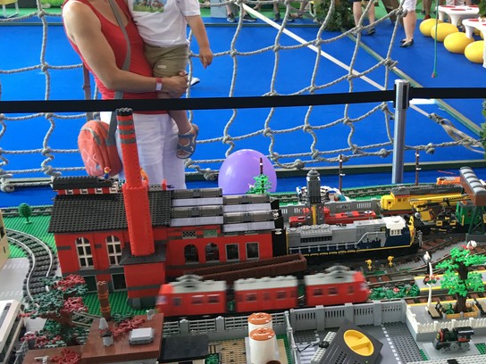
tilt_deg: -24.2
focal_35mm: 48
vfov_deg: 30.0
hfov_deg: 38.2
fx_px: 674
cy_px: 250
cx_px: 387
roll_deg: -1.6
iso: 50
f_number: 2.2
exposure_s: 1/33
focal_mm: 4.15
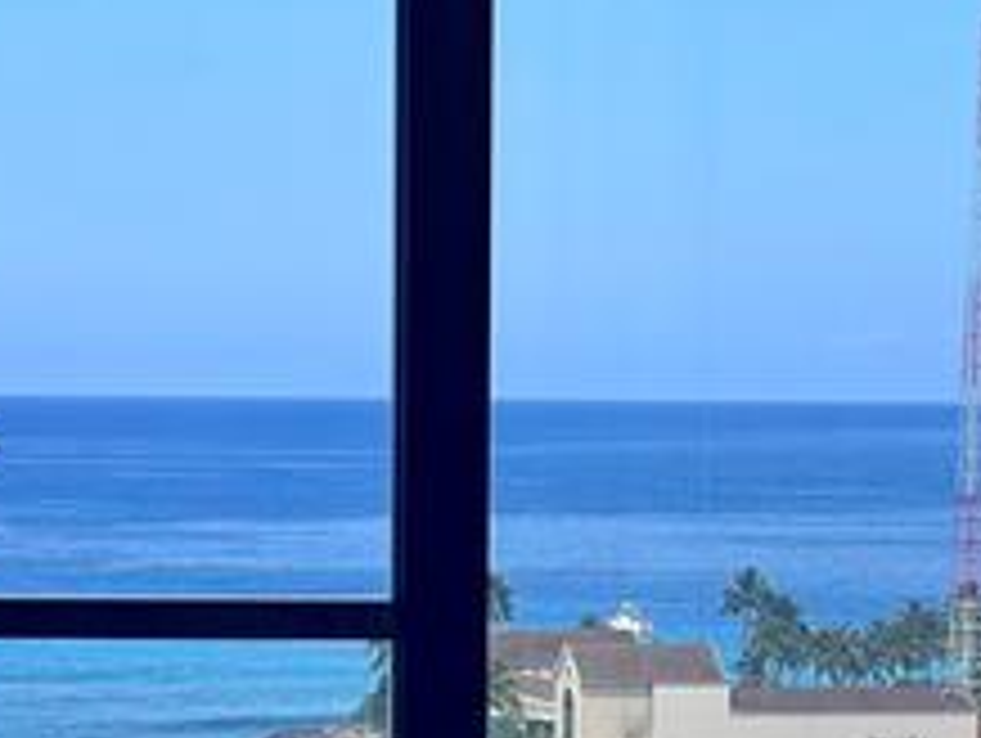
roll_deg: -0.5
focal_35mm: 226
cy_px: 693
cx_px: 4
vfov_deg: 6.6
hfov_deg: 8.7
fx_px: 6412
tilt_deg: -2.8
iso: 32
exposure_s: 1/296
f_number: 2.8
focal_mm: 9
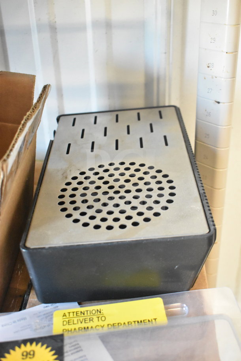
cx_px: 120
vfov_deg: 46.4
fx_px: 422
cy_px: 180
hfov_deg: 31.9
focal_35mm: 42
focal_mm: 28
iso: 6400
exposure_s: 1/100
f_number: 5
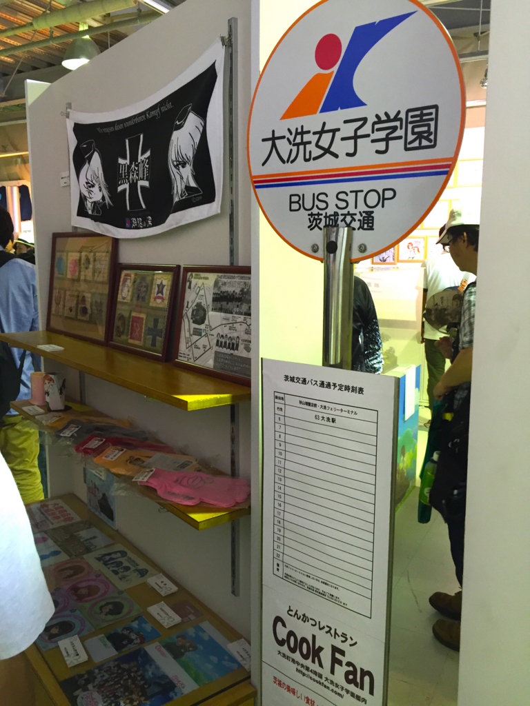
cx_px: 265
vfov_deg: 61.7
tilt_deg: -9.4
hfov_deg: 48.2
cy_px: 353
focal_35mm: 29
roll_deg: +0.6
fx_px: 592
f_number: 2.2
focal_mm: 4.15
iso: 80
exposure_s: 1/30
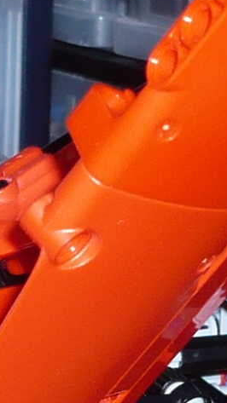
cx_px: 48
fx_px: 2429
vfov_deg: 9.5
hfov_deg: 5.3
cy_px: 287
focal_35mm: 227
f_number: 2.8
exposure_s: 1/30
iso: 100
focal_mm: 5.8
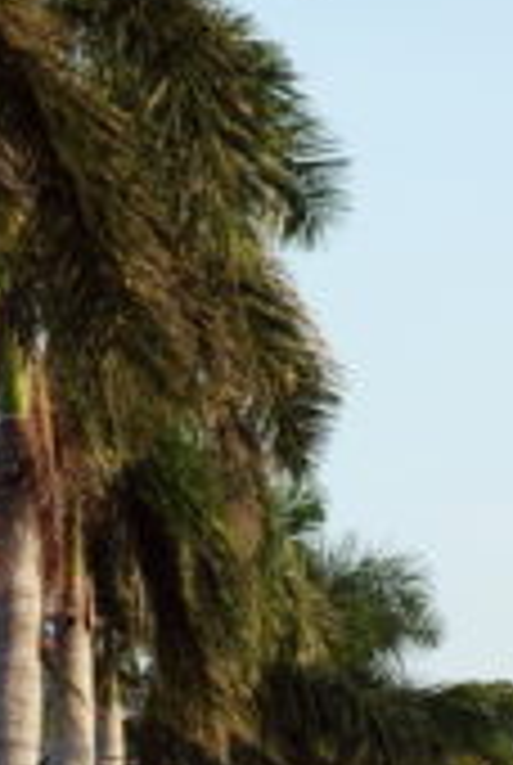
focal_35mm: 230
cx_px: -29
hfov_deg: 6.0
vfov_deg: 8.9
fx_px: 4896
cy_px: 549
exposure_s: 1/160
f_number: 7.1
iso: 100
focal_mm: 52
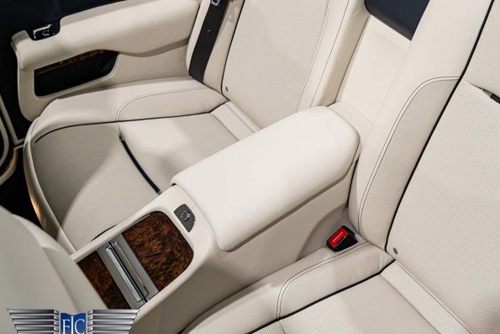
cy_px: 83
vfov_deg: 30.7
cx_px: 404
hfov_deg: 43.2
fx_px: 597
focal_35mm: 43
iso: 1600
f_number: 4
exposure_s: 1/50
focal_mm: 25
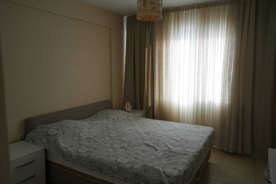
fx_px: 215
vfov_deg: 46.4
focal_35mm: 28
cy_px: 92
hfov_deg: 65.5
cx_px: 138
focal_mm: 28
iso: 100
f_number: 4
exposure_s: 1/60
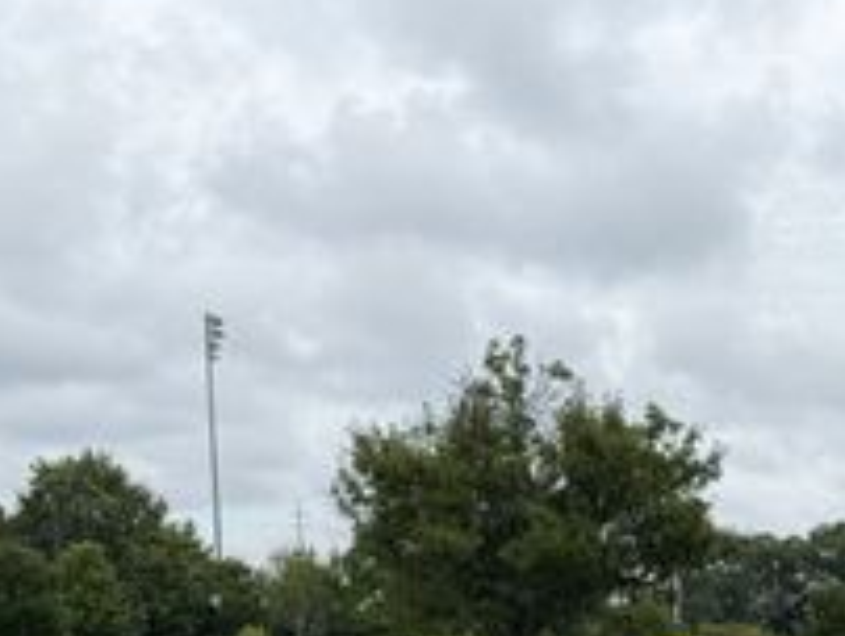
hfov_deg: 24.9
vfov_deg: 17.8
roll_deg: +0.3
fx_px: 1857
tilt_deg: -7.6
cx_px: 757
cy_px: 891
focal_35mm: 76
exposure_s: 1/1812
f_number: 1.78
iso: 80
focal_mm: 6.76
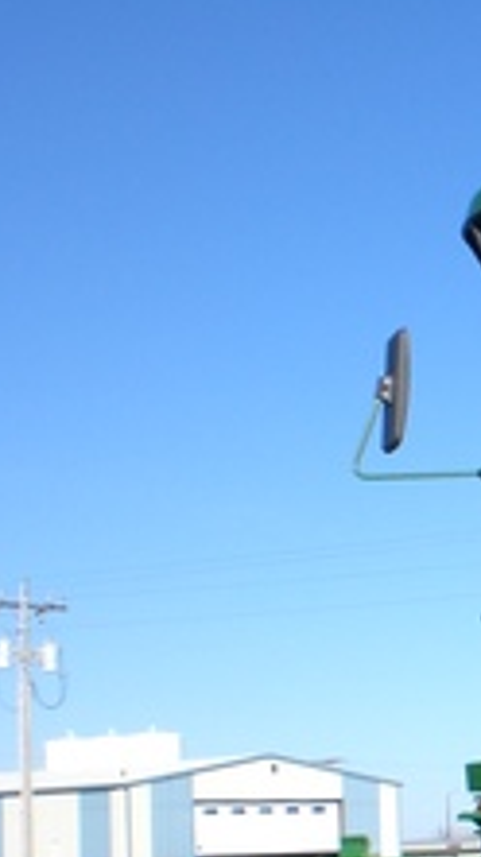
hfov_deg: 10.6
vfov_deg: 20.5
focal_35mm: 102
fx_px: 2317
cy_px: 776
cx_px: 1040
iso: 50
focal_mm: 6.3
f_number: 4.4
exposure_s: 1/500
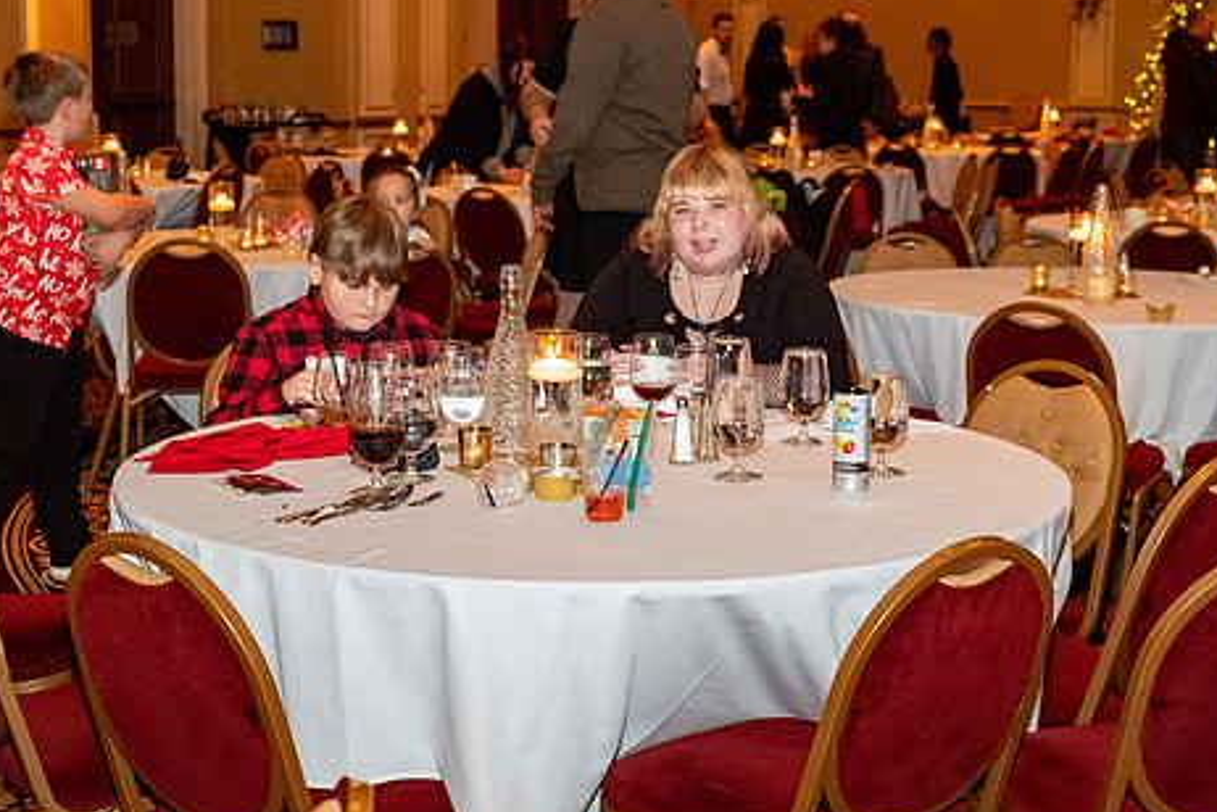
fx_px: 1994
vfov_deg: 23.0
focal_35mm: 59
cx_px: 666
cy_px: 341
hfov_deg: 33.9
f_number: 3.6
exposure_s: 1/125
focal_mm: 31.5
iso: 2500
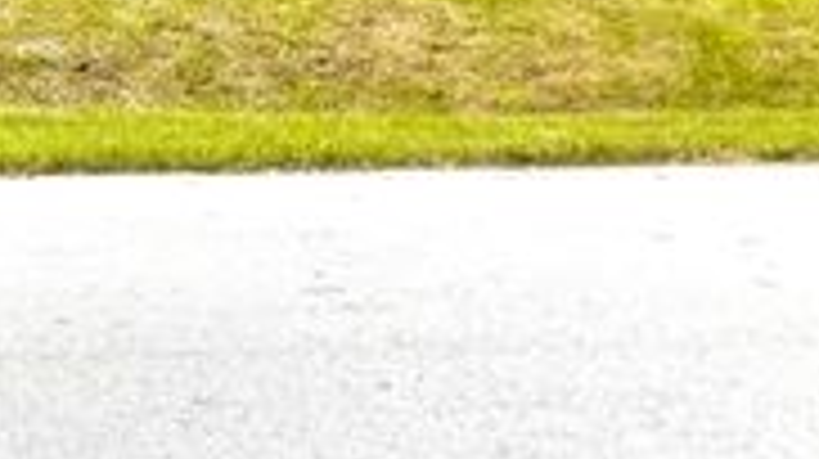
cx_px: -180
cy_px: -236
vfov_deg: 14.9
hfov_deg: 25.2
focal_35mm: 75
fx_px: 1627
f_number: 1.6
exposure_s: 1/6993
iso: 32
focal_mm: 5.1
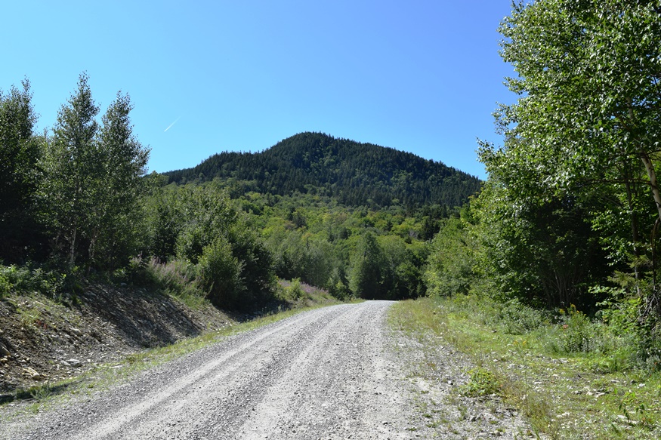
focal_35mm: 36
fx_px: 661
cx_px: 330
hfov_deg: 53.1
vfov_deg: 36.9
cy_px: 220
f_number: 10
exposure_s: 1/400
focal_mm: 24
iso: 200
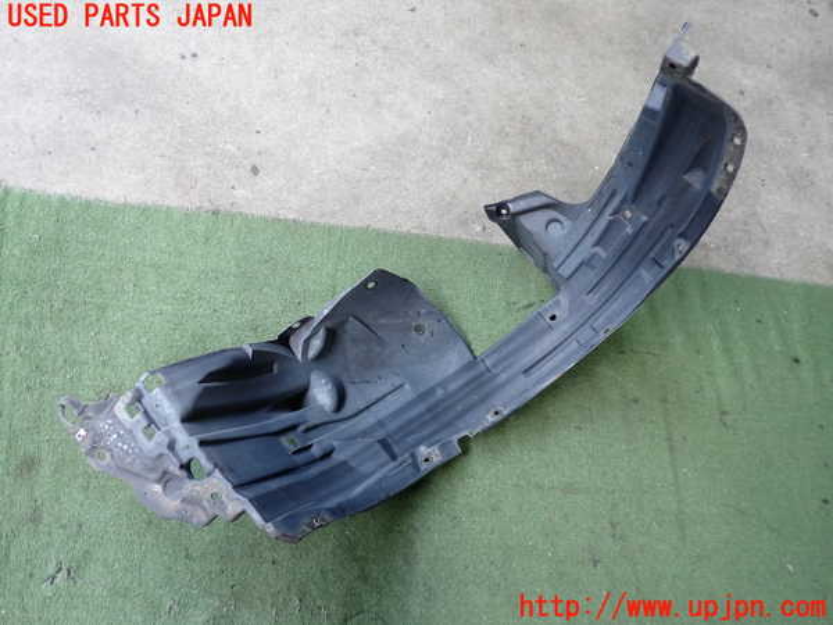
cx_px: 416
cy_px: 312
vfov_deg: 44.2
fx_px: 770
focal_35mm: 32
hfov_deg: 56.8
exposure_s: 1/80
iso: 200
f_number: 2.4
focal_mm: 5.79
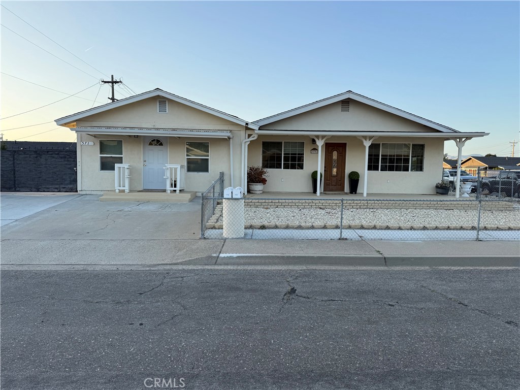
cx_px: 260
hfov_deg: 71.6
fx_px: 361
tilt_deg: -3.3
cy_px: 195
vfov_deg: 56.8
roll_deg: -1.5
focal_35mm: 24
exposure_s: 1/1174
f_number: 1.78
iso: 80
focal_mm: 6.76
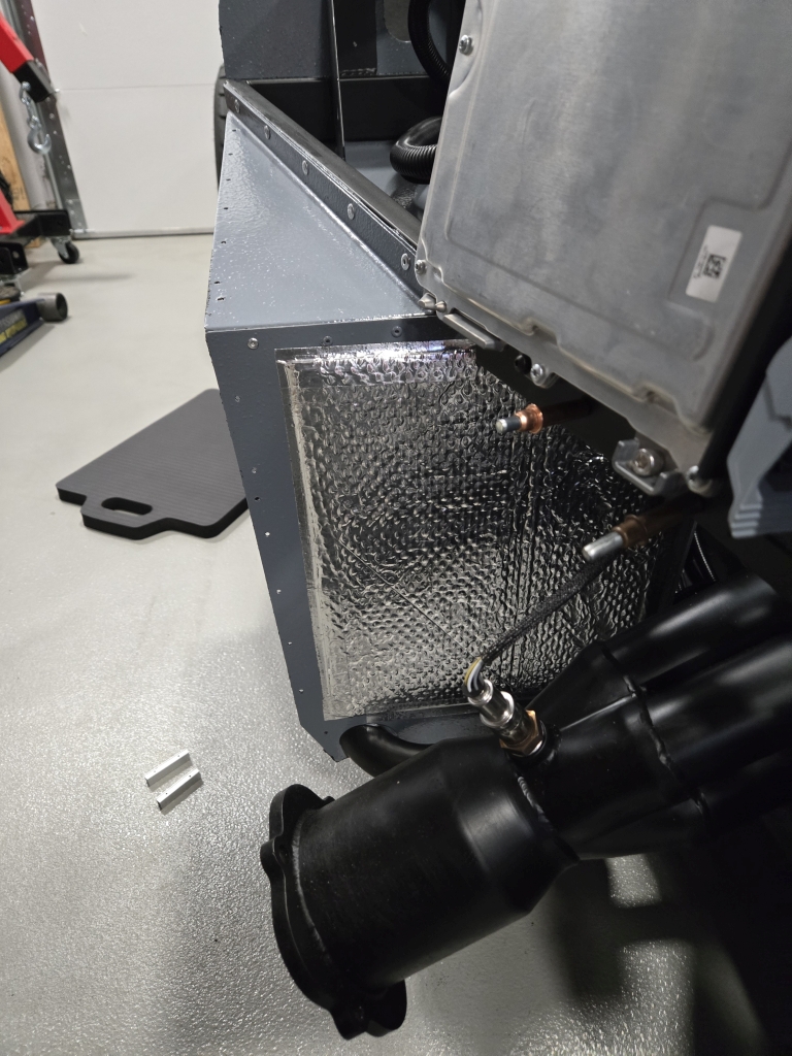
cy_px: 528
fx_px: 702
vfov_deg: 73.9
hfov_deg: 58.9
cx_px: 396
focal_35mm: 23
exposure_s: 1/60
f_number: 1.8
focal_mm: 5.4
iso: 1000
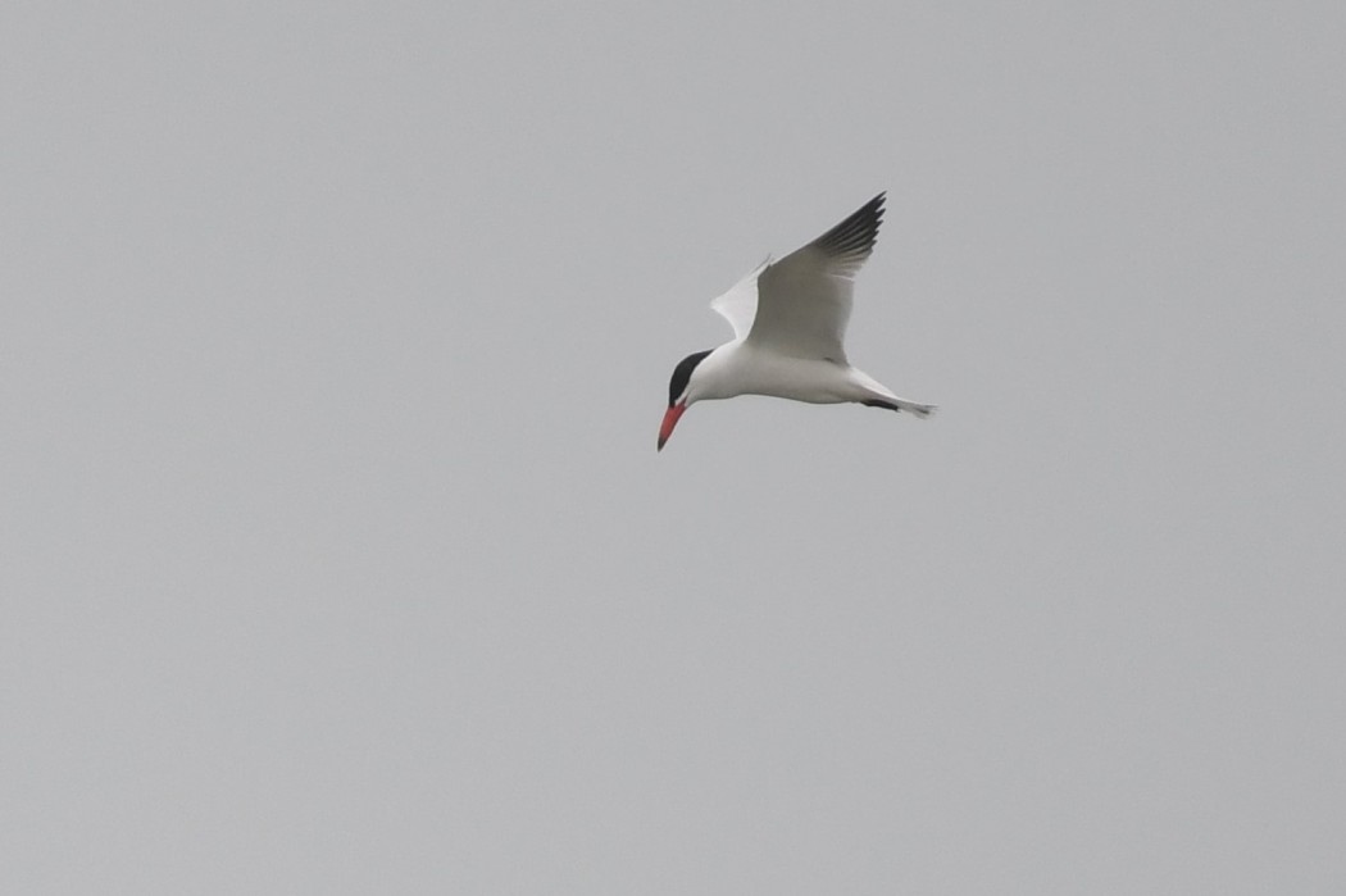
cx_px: 673
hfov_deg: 2.8
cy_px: 448
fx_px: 28027
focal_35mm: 750
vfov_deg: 1.8
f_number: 5.6
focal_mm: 500
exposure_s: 1/1600
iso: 500
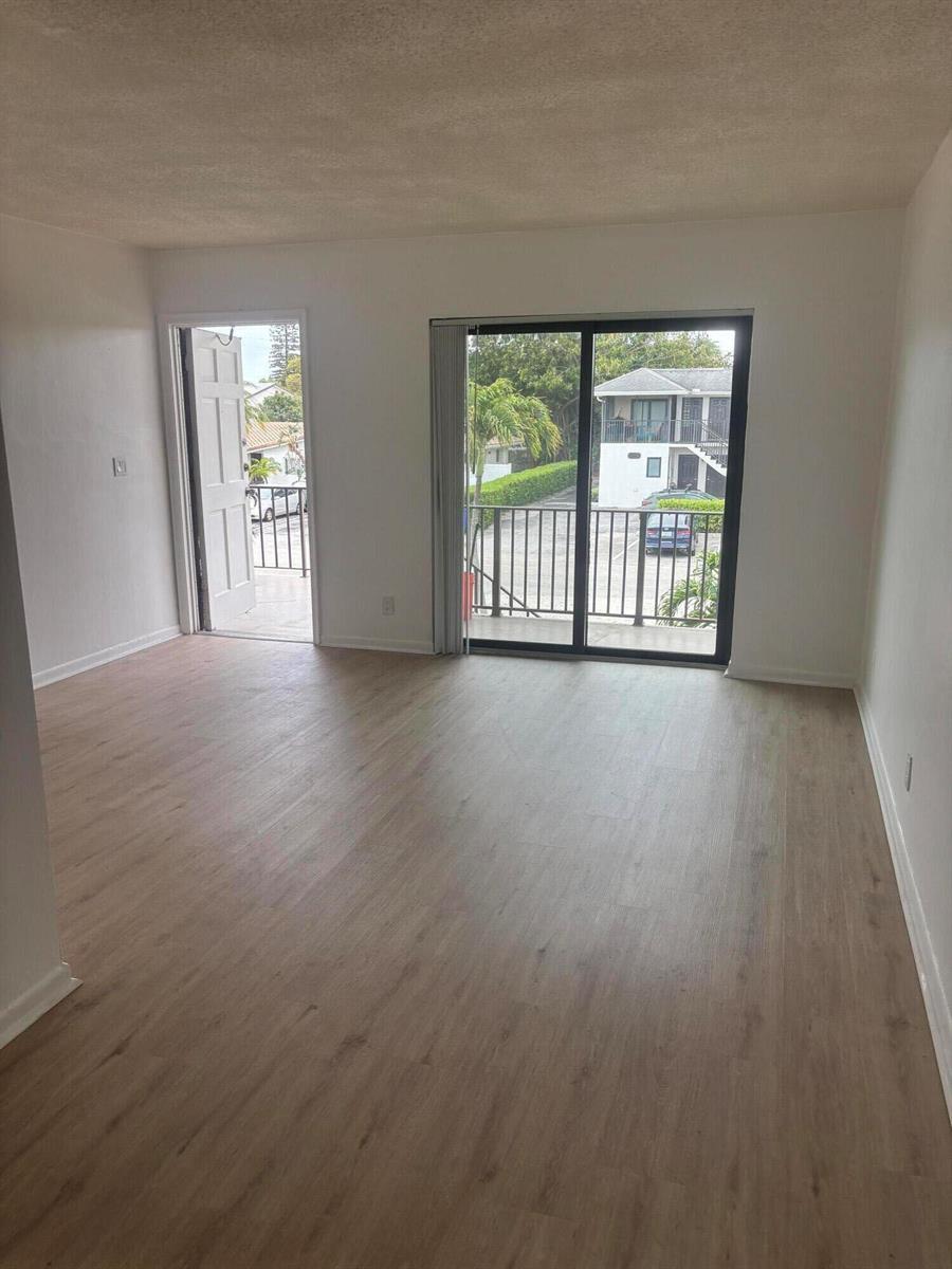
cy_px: 634
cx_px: 476
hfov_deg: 53.1
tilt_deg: -12.3
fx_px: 953
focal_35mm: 26
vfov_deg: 67.3
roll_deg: +0.0
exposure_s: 1/121
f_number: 1.6
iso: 50
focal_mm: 5.96
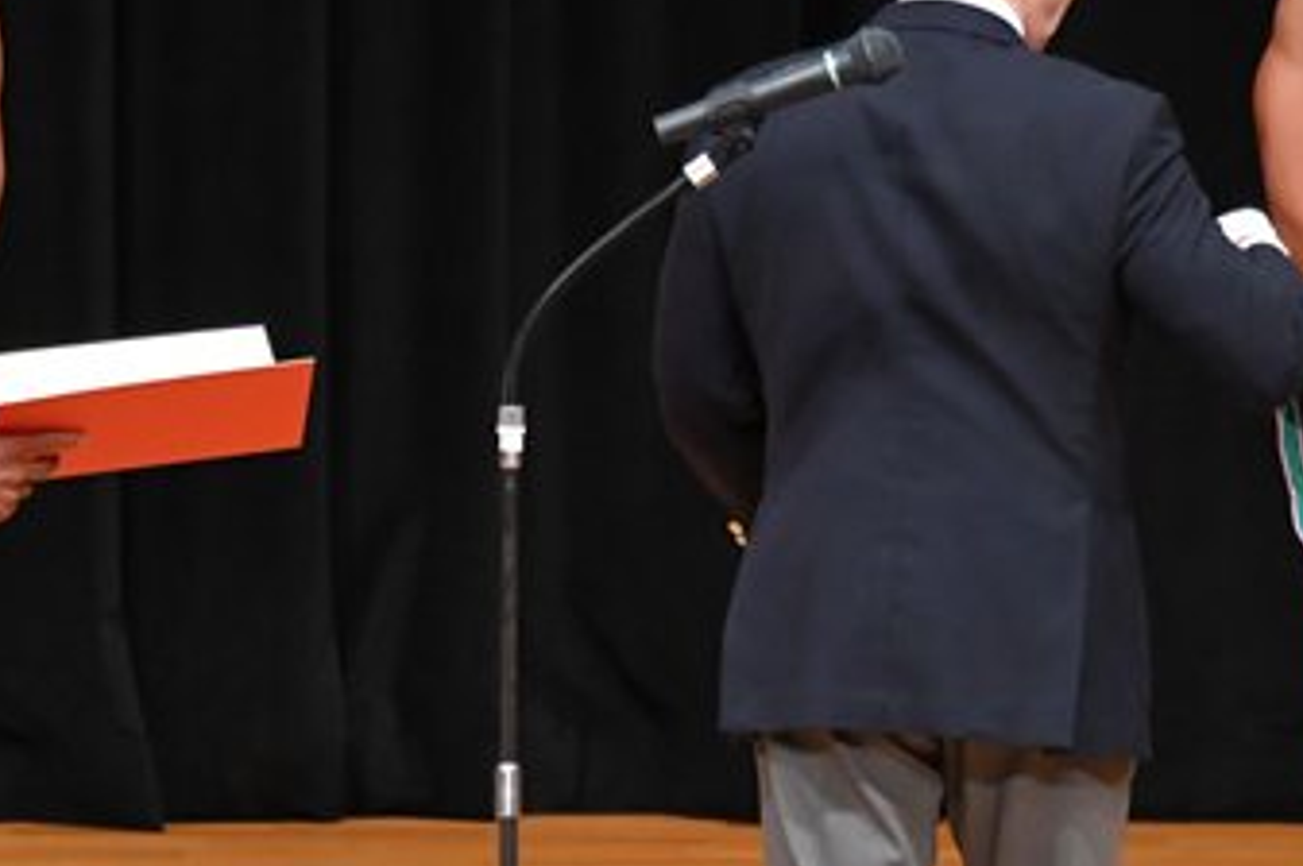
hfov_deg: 3.3
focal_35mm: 621
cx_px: 307
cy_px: 626
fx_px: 22454
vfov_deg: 2.2
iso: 4000
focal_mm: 180
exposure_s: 1/400
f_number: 5.6
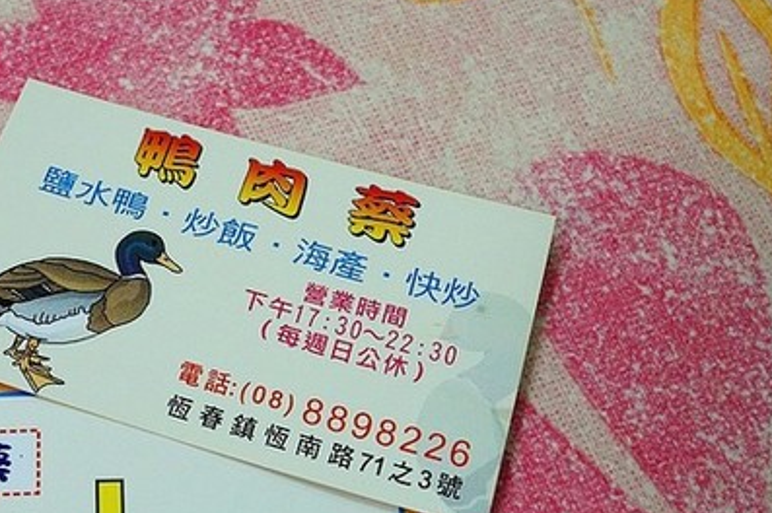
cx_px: 220
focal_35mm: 59
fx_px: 1264
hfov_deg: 33.5
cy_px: 367
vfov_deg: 22.8
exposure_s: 1/30
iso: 3200
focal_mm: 26
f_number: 6.7
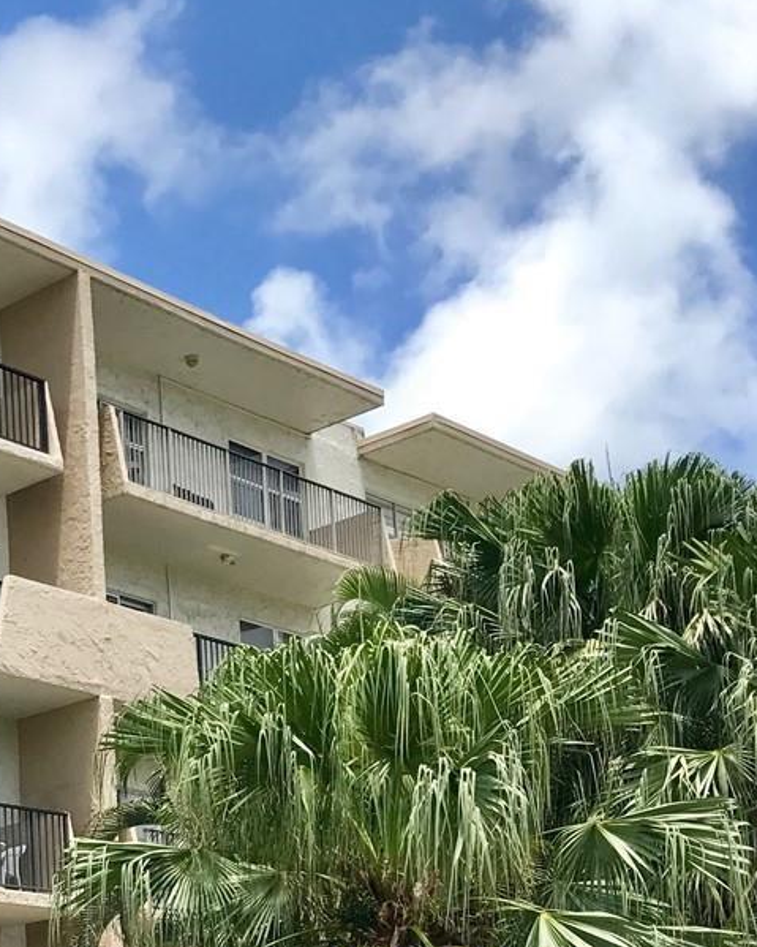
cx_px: 52
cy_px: 907
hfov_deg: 20.5
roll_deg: +1.6
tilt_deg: +10.1
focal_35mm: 73
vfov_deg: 25.0
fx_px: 2045
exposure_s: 1/1842
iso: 20
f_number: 1.8
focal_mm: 3.99
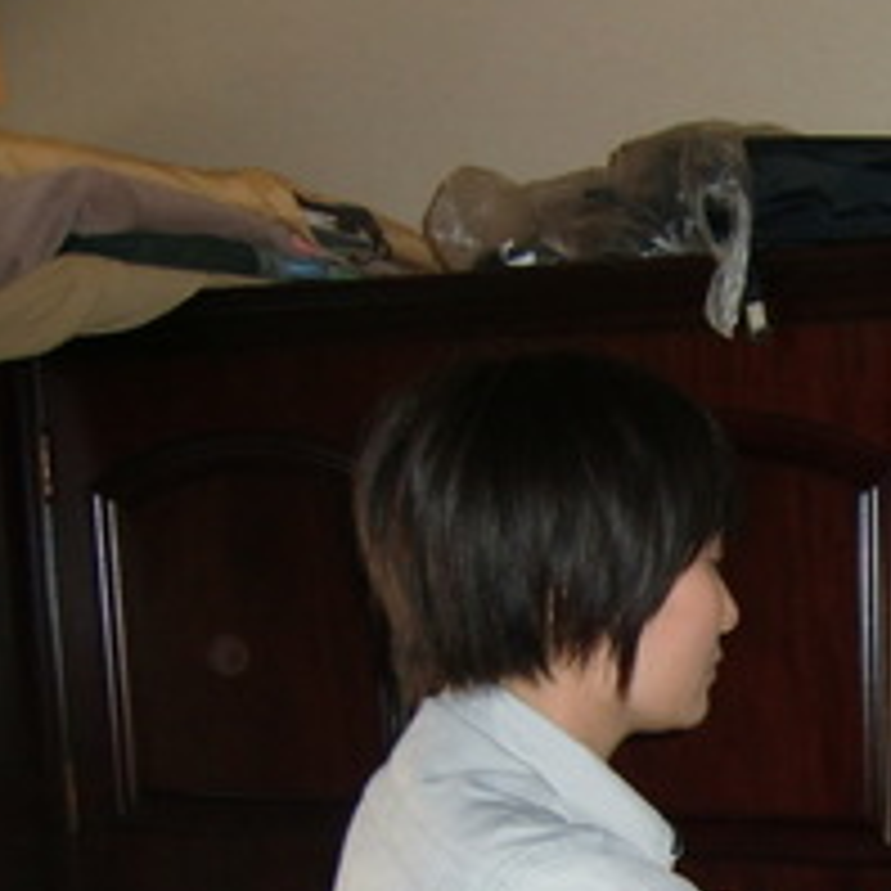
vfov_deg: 28.3
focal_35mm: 58
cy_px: 826
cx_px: 990
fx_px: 1689
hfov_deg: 27.0
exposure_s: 1/50
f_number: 3.2
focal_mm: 4.3
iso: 125
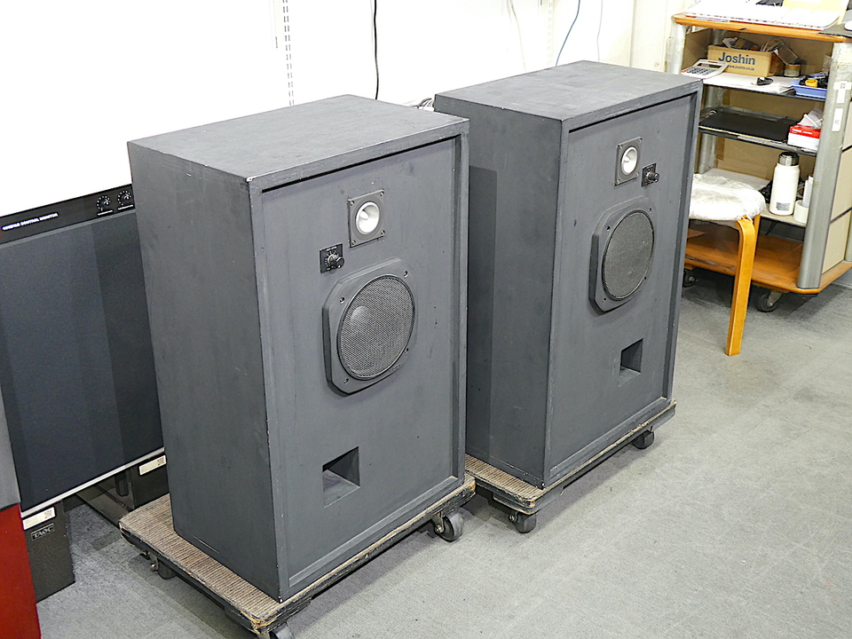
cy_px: 320
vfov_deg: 36.0
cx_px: 426
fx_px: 985
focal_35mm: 40
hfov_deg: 46.8
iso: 200
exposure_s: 1/3.2
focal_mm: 7.2
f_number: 3.8
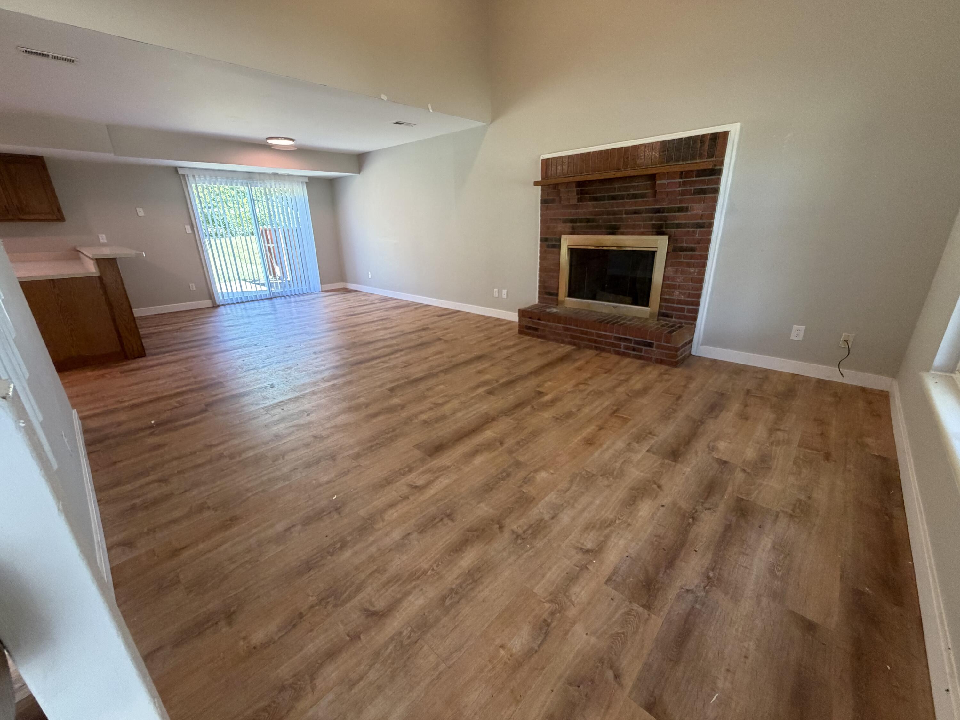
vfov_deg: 85.7
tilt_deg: -19.4
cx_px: 480
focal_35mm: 14
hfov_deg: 102.1
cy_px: 360
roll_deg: +2.1
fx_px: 388
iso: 320
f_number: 2.2
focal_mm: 2.22
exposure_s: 1/77
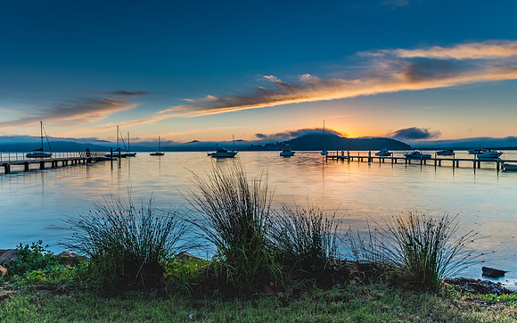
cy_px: 163
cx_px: 234
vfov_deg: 45.9
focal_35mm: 27
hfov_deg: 68.2
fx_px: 381
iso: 50
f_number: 11
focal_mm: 16
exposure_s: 1
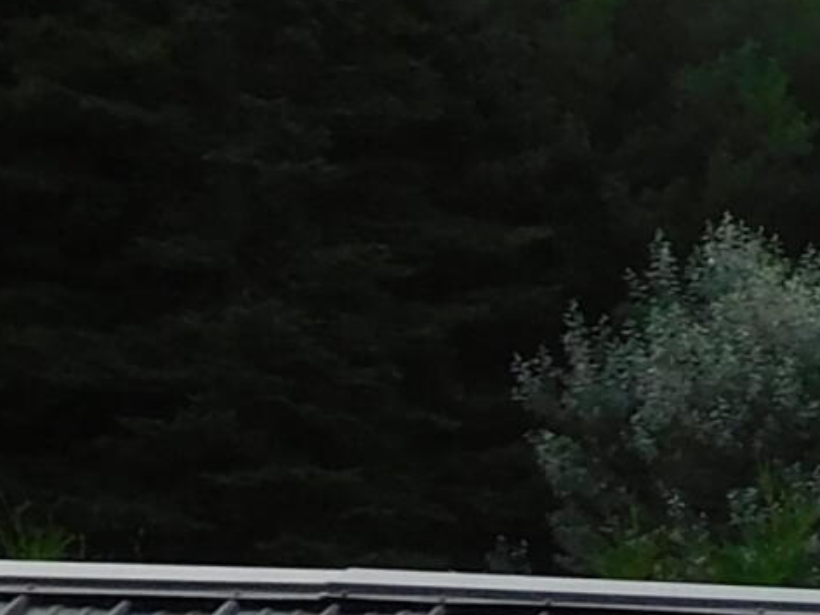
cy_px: 1110
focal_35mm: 159
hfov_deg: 9.4
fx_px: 3766
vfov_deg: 8.9
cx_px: 2568
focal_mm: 4.5
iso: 125
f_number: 3.4
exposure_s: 1/1000
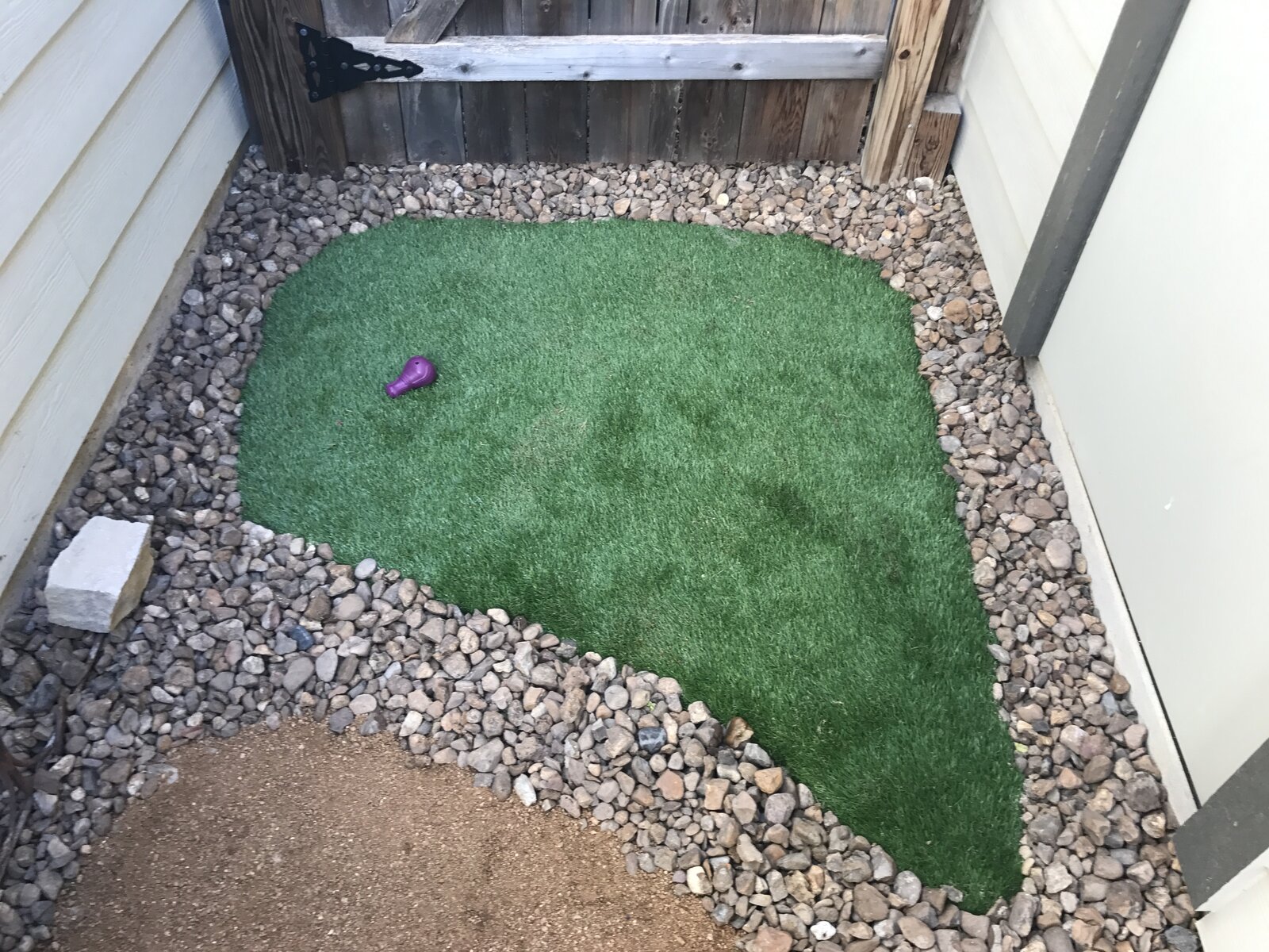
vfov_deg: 49.7
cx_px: 634
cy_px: 476
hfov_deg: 63.4
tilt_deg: -48.9
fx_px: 1026
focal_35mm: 28
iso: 25
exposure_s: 1/60
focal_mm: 3.99
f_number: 1.8
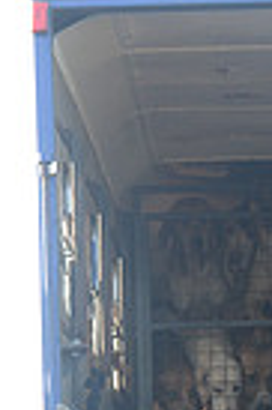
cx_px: 496
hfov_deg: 3.2
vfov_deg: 4.7
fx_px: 4919
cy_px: 805
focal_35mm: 433
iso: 1000
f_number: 7.1
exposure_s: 1/200
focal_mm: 102
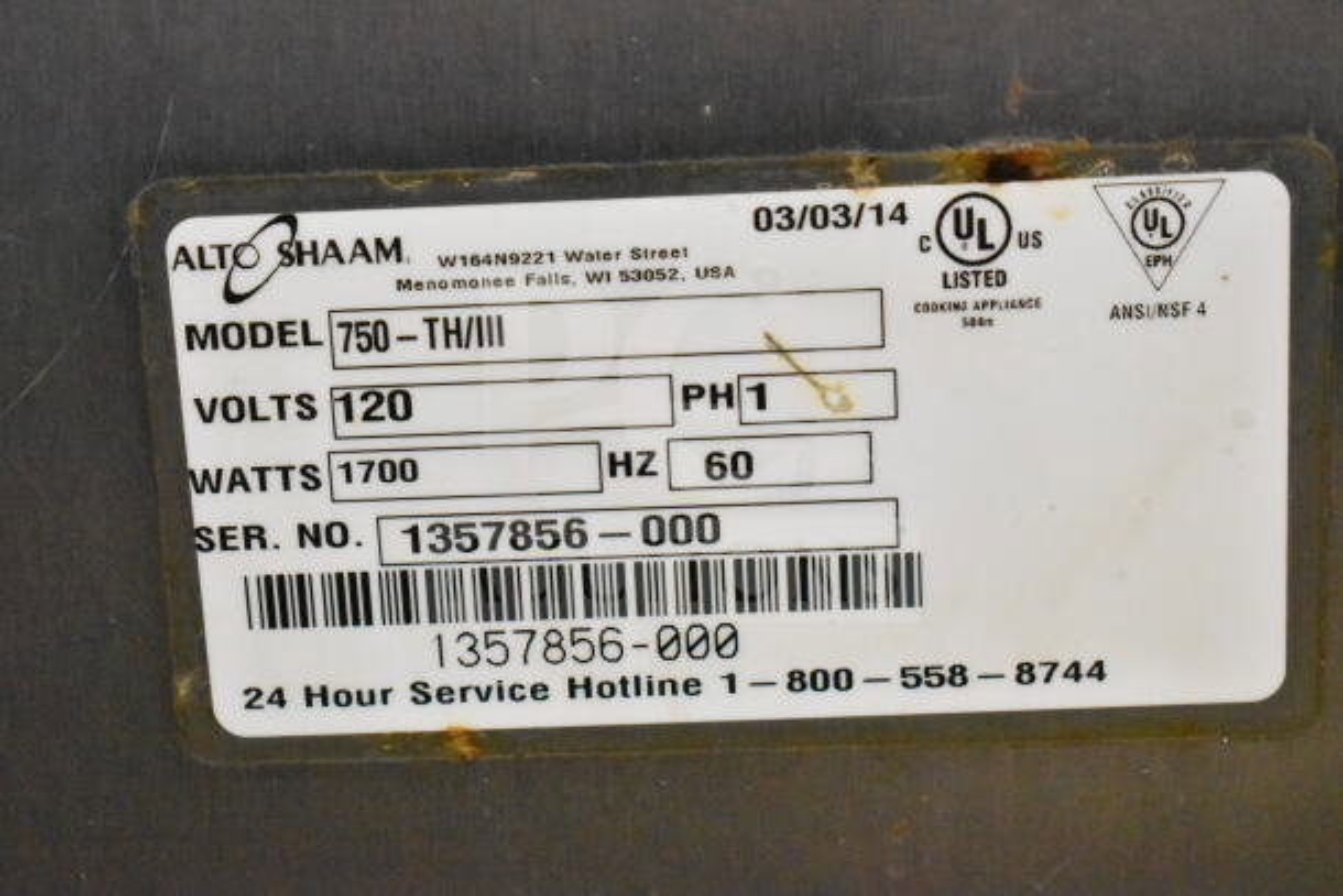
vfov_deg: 18.9
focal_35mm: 72
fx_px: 2686
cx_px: 672
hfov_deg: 28.1
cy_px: 448
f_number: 5.3
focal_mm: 48
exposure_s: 1/80
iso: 18000
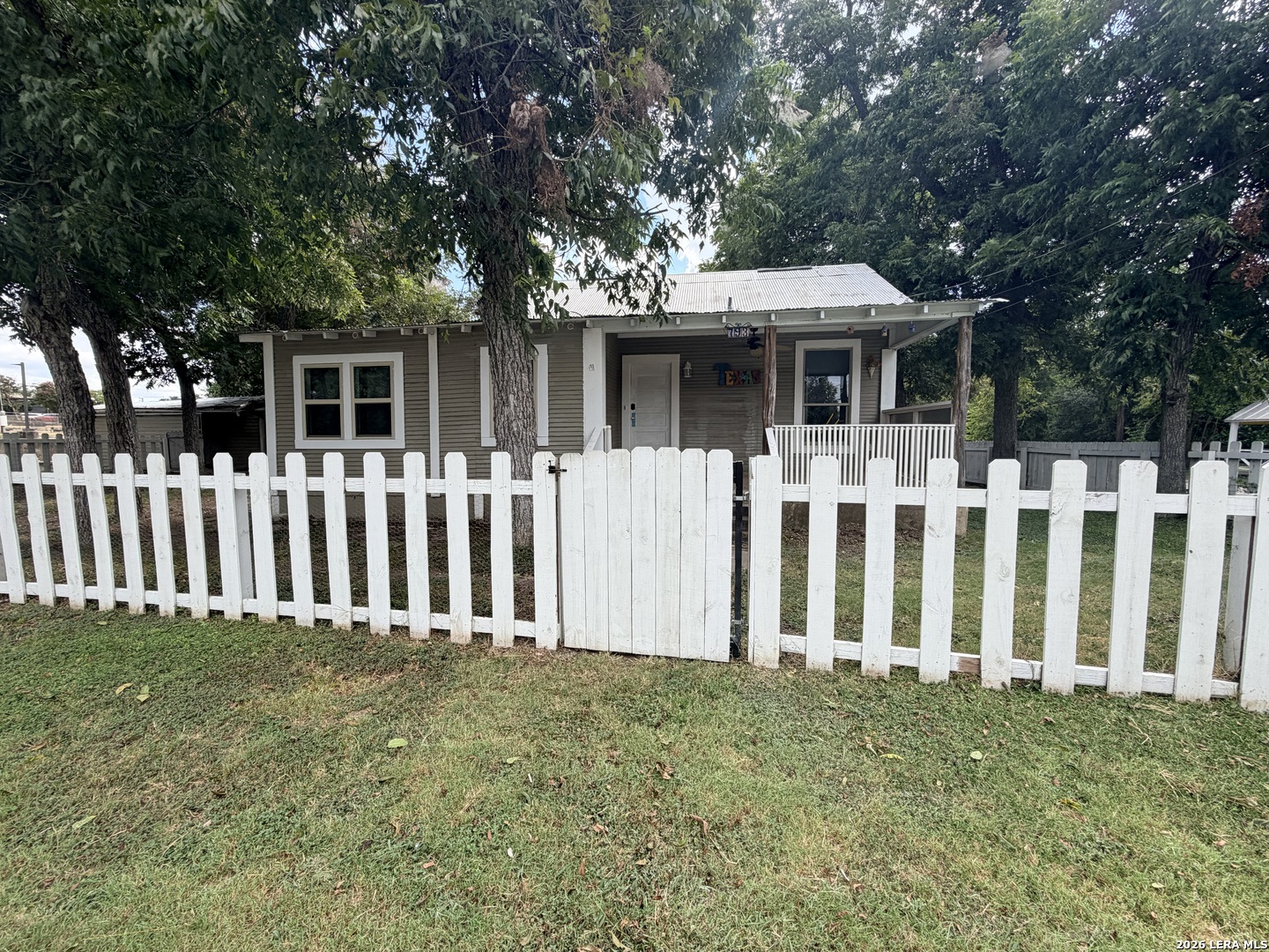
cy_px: 476
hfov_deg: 102.1
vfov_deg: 85.7
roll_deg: +1.3
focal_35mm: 14
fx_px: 513
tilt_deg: -4.3
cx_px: 634
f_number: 2.2
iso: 40
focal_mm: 2.22
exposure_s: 1/644
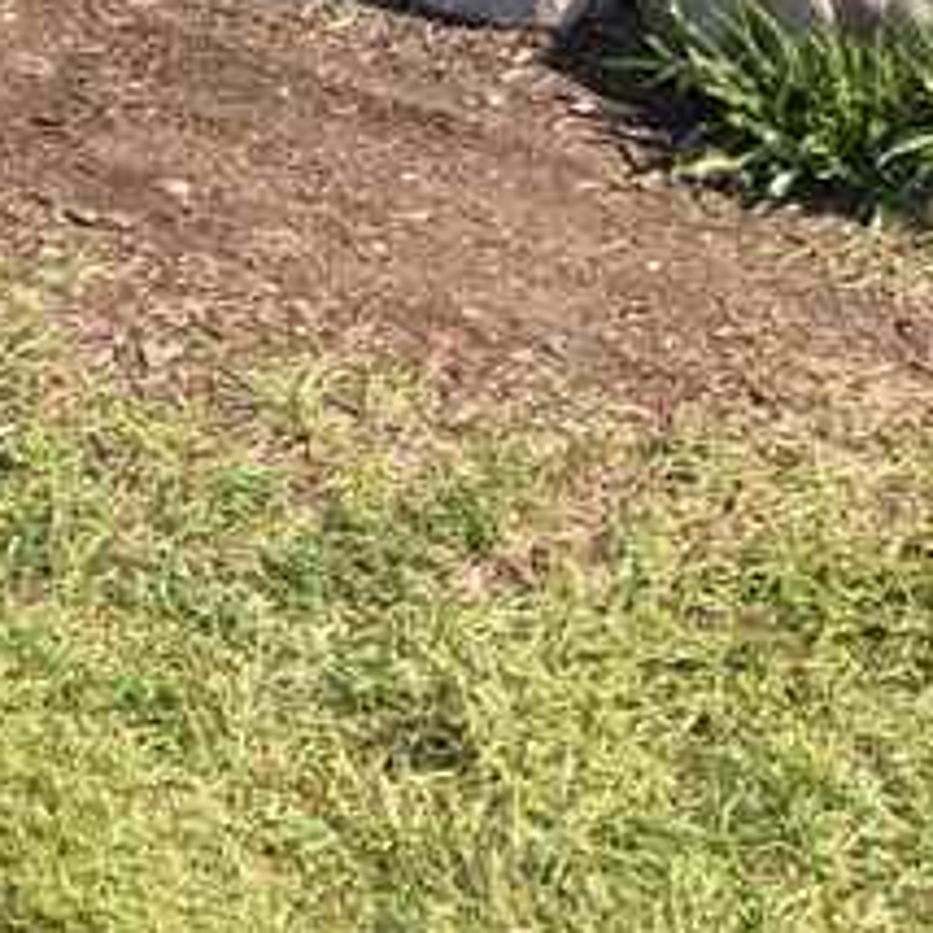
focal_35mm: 111
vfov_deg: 12.9
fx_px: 3385
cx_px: -619
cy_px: -1138
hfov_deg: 14.3
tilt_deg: -0.9
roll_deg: +0.1
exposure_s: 1/810
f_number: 1.8
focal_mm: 3.99
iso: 20
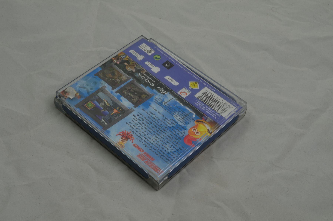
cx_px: 166
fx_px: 554
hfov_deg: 33.5
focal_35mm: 60
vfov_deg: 22.5
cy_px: 110
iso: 100
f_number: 20
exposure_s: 1/3
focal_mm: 40
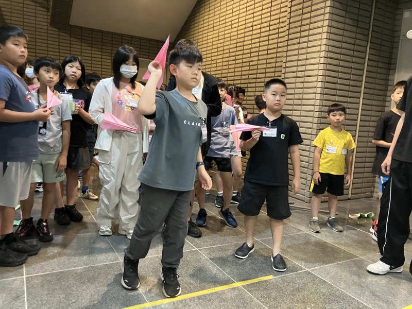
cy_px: 154
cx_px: 206
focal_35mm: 28
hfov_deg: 63.4
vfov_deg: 49.7
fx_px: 333
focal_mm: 3.99
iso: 640
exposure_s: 1/30
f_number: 1.8
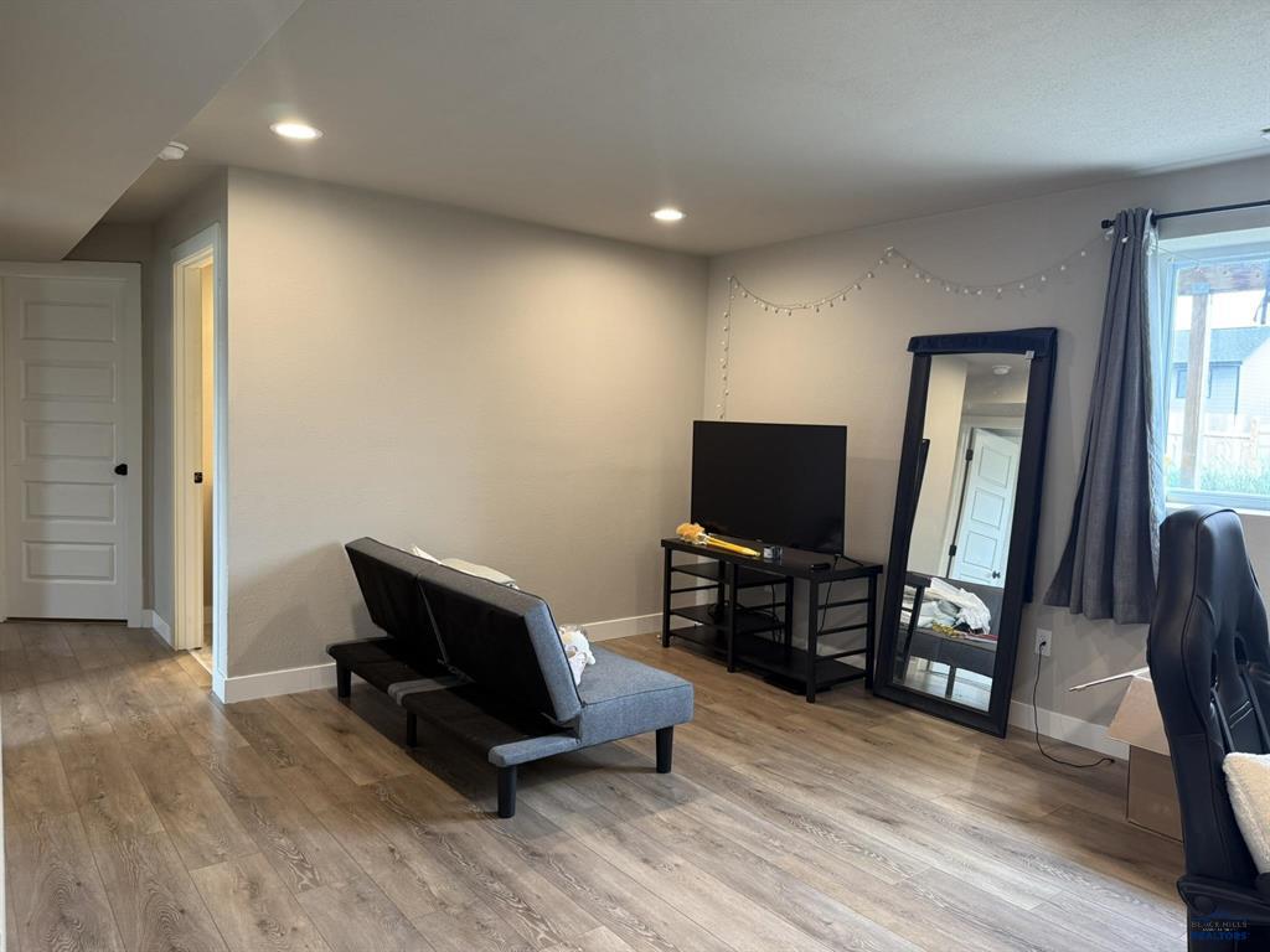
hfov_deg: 71.6
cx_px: 635
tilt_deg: -3.8
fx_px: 881
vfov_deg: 56.8
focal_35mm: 24
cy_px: 476
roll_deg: -1.7
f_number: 1.78
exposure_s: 1/60
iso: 160
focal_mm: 6.76
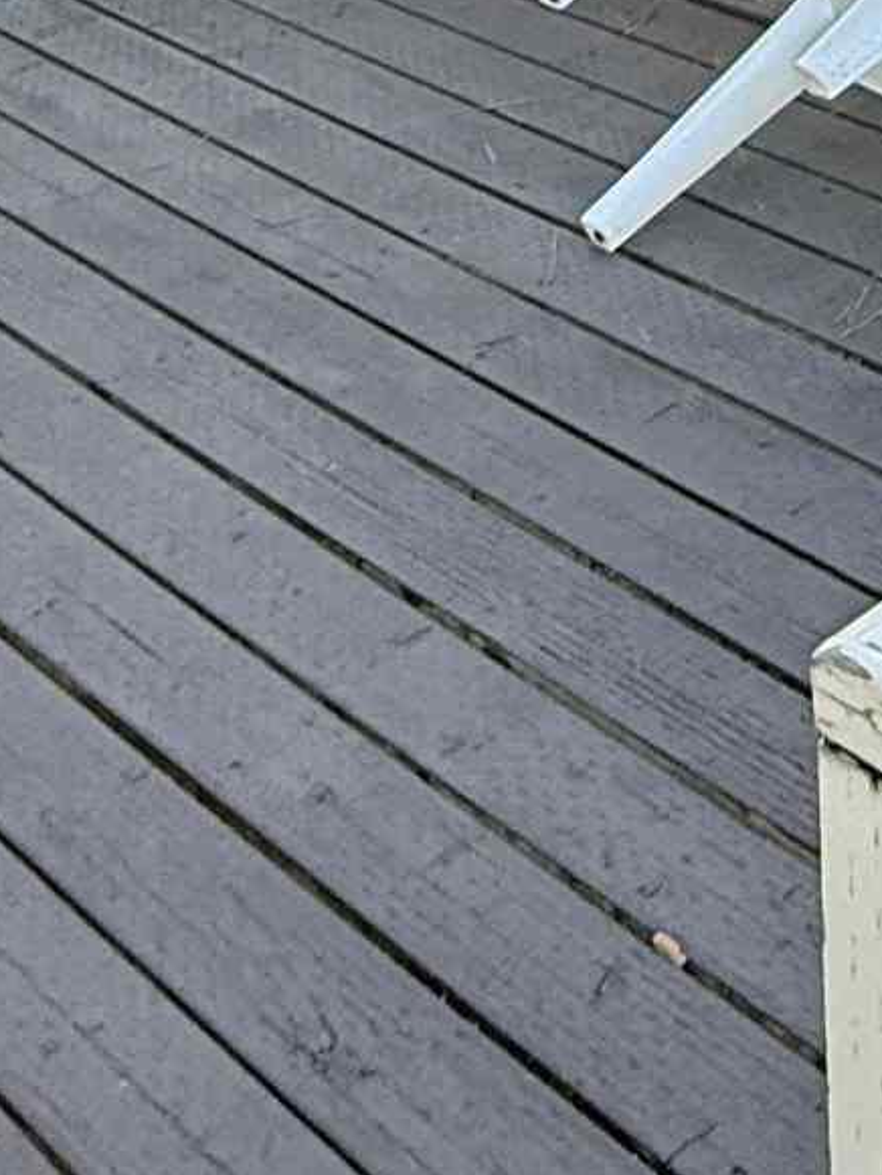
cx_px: 605
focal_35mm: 74
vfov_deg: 23.4
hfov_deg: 19.8
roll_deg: +4.0
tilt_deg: -12.6
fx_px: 2513
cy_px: -338
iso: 80
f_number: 2.2
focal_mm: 2.22
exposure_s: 1/99
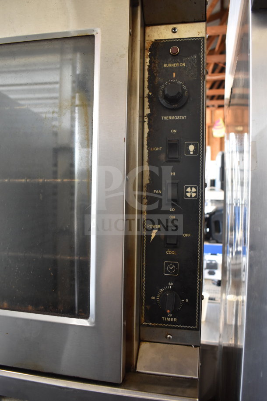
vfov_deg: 61.9
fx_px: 334
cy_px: 200
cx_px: 134
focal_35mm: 30
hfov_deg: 43.6
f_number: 3.5
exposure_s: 1/30
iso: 900
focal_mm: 20
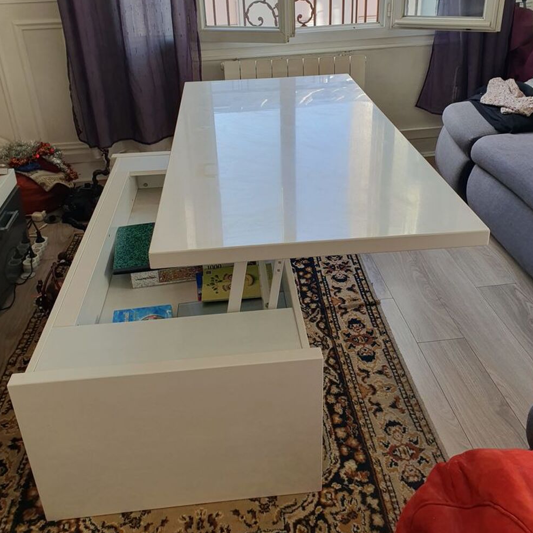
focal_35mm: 31
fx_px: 540
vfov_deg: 51.8
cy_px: 191
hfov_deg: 52.5
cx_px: 266
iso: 50
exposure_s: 1/206
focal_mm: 4.32
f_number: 2.4
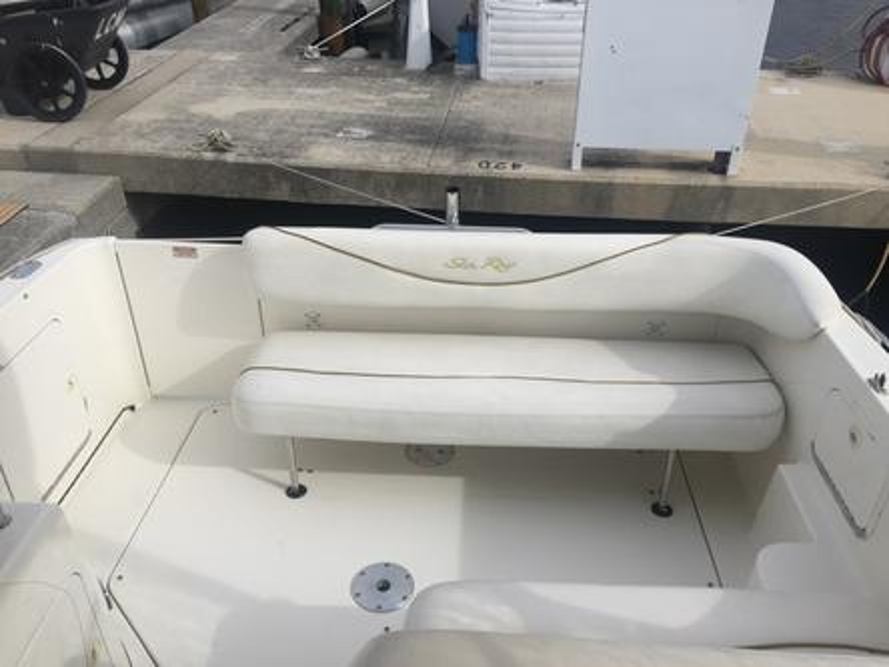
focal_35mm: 29
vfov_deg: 48.2
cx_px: 444
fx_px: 745
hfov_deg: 61.7
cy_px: 334
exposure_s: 1/3300
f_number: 2.2
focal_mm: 4.15
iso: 32
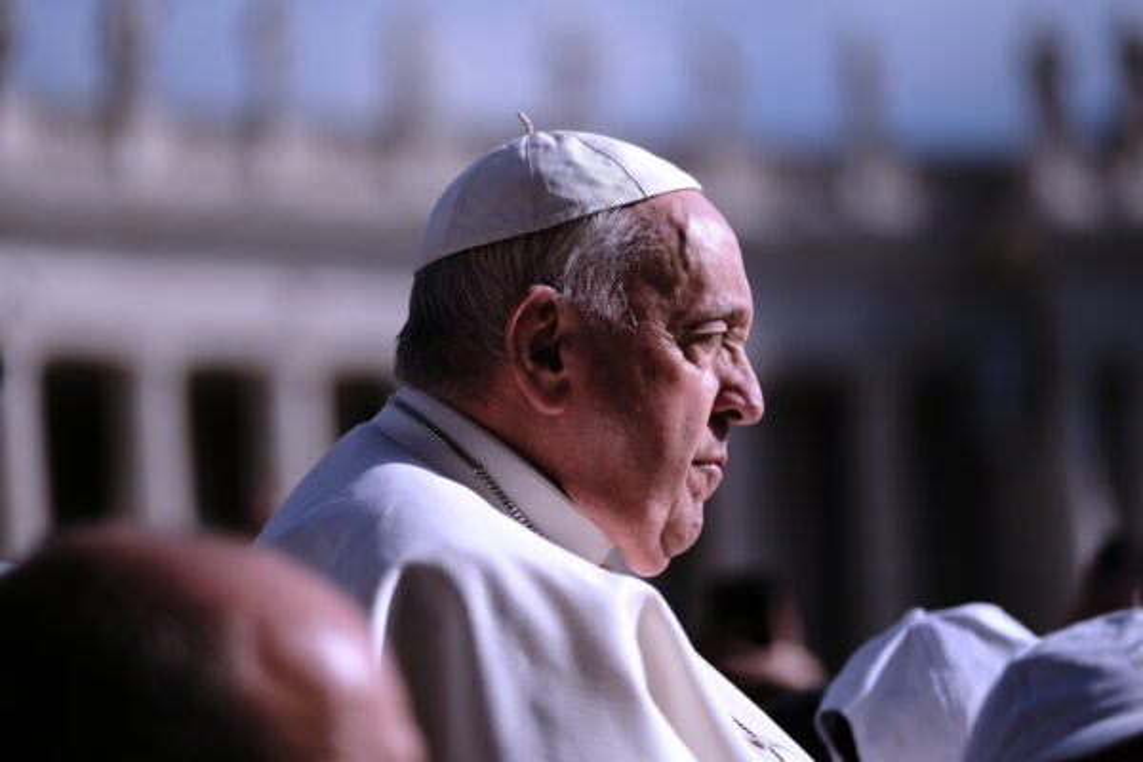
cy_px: 381
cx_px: 572
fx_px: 6667
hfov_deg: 9.8
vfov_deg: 6.5
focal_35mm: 210
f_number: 2.8
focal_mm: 140
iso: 200
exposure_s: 1/4700
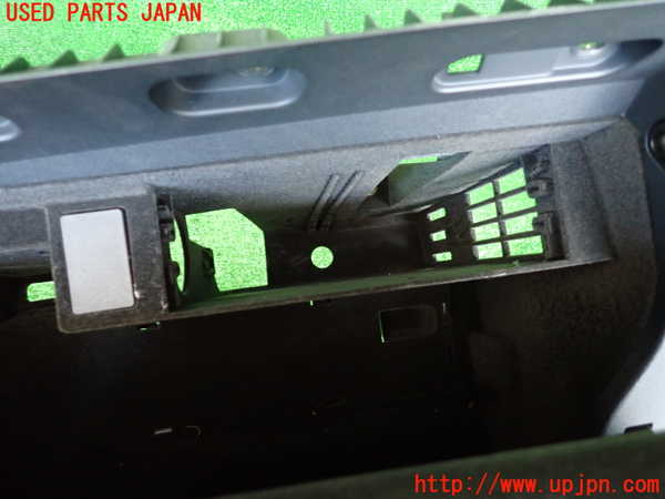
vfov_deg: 54.9
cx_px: 332
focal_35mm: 25
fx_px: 480
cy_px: 250
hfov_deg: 69.4
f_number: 2
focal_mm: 4.5
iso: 800
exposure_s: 1/30
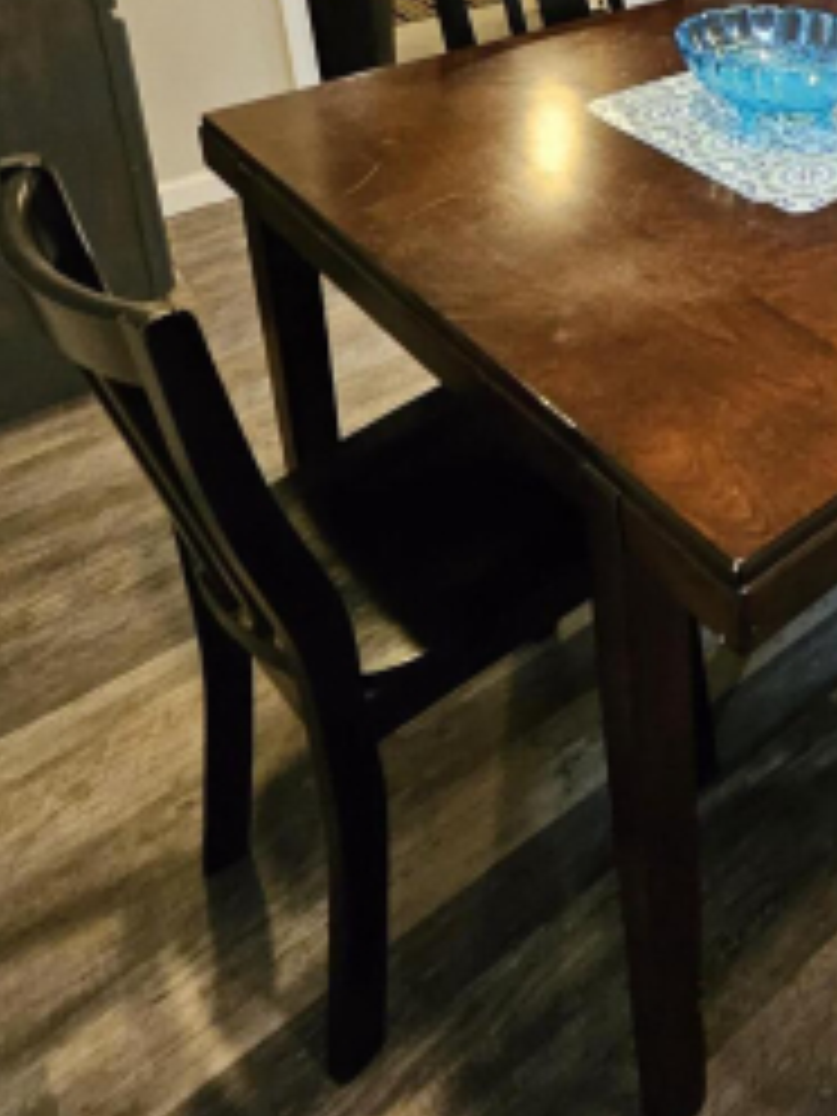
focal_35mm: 35
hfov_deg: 31.3
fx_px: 1128
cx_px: 1094
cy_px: -56
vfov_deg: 43.2
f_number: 2.2
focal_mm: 1.74
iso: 400
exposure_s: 1/30
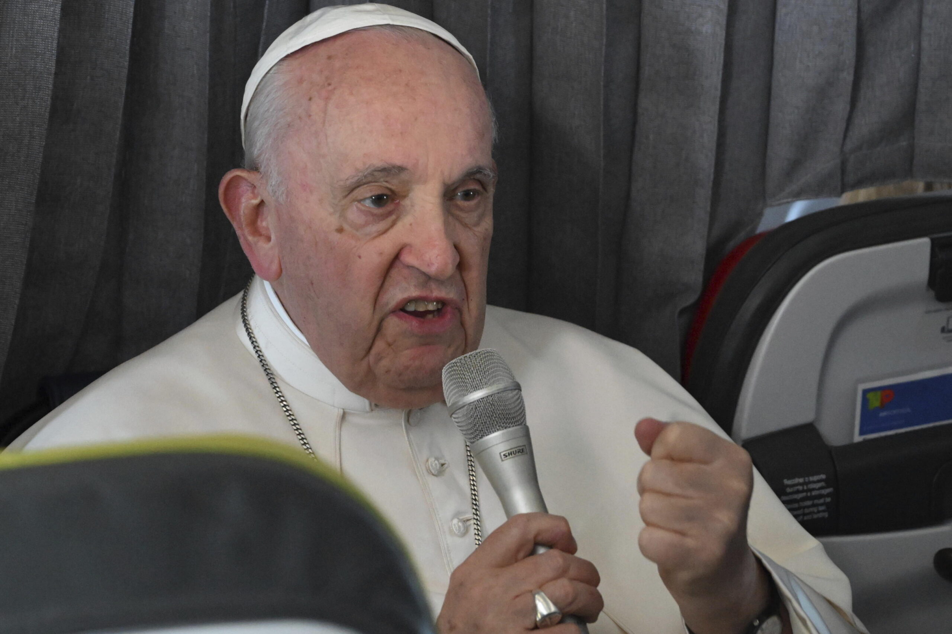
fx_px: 3332
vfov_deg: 10.9
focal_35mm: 126
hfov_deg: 16.3
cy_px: 317
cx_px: 476
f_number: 4.5
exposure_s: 1/200
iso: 8000
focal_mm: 84
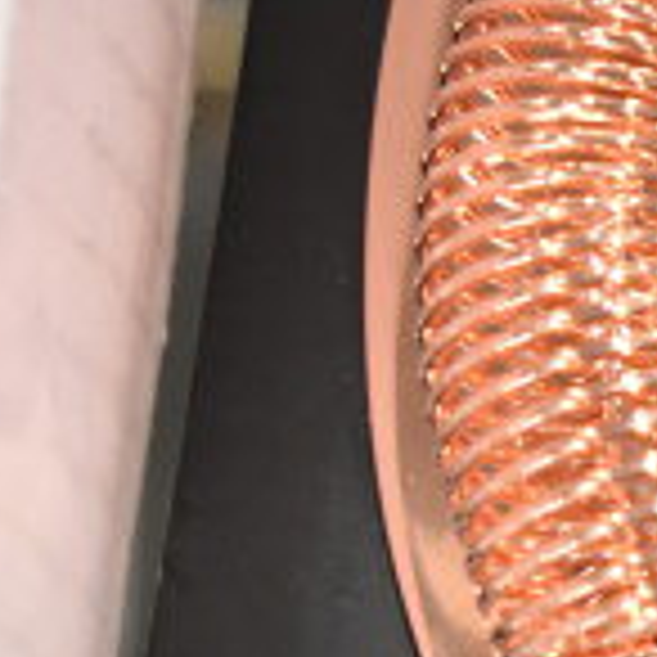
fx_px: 6871
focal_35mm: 320
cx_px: 1300
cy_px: 614
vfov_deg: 5.5
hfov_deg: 5.4
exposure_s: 1/60
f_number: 5
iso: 1600
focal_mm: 40
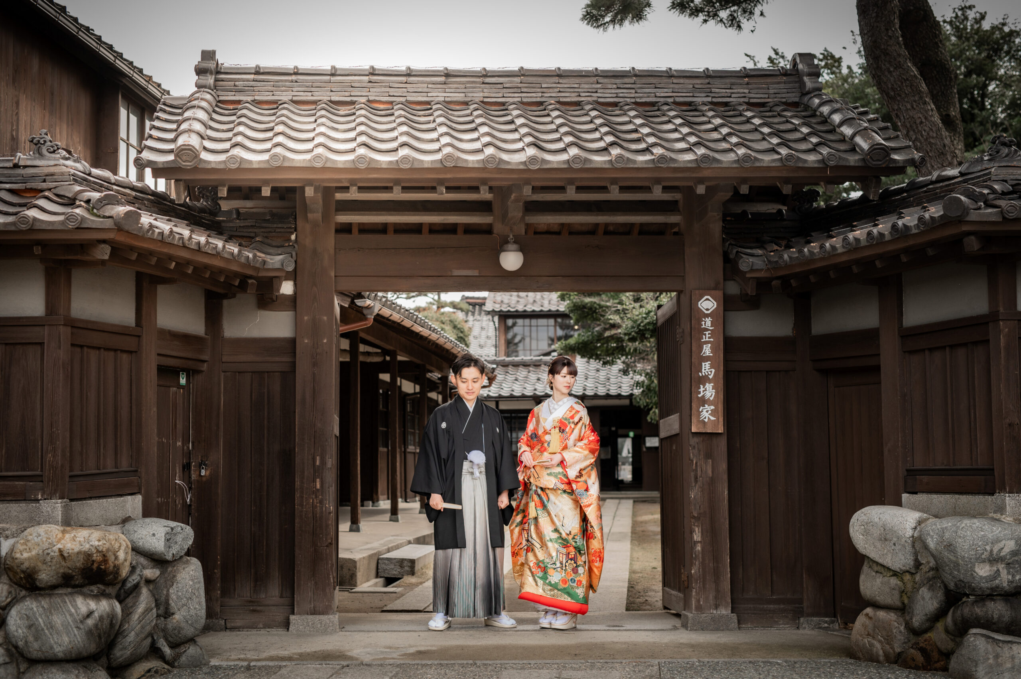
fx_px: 1417
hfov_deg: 39.6
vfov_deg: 27.0
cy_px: 340
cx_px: 510
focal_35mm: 50
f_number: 3.5
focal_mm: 50
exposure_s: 1/500
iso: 250
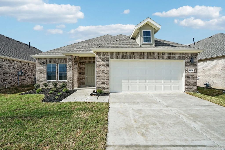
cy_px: 75
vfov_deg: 73.8
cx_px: 112
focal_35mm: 16
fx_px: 100
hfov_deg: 96.7
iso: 100
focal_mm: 16
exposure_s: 1/400
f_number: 8
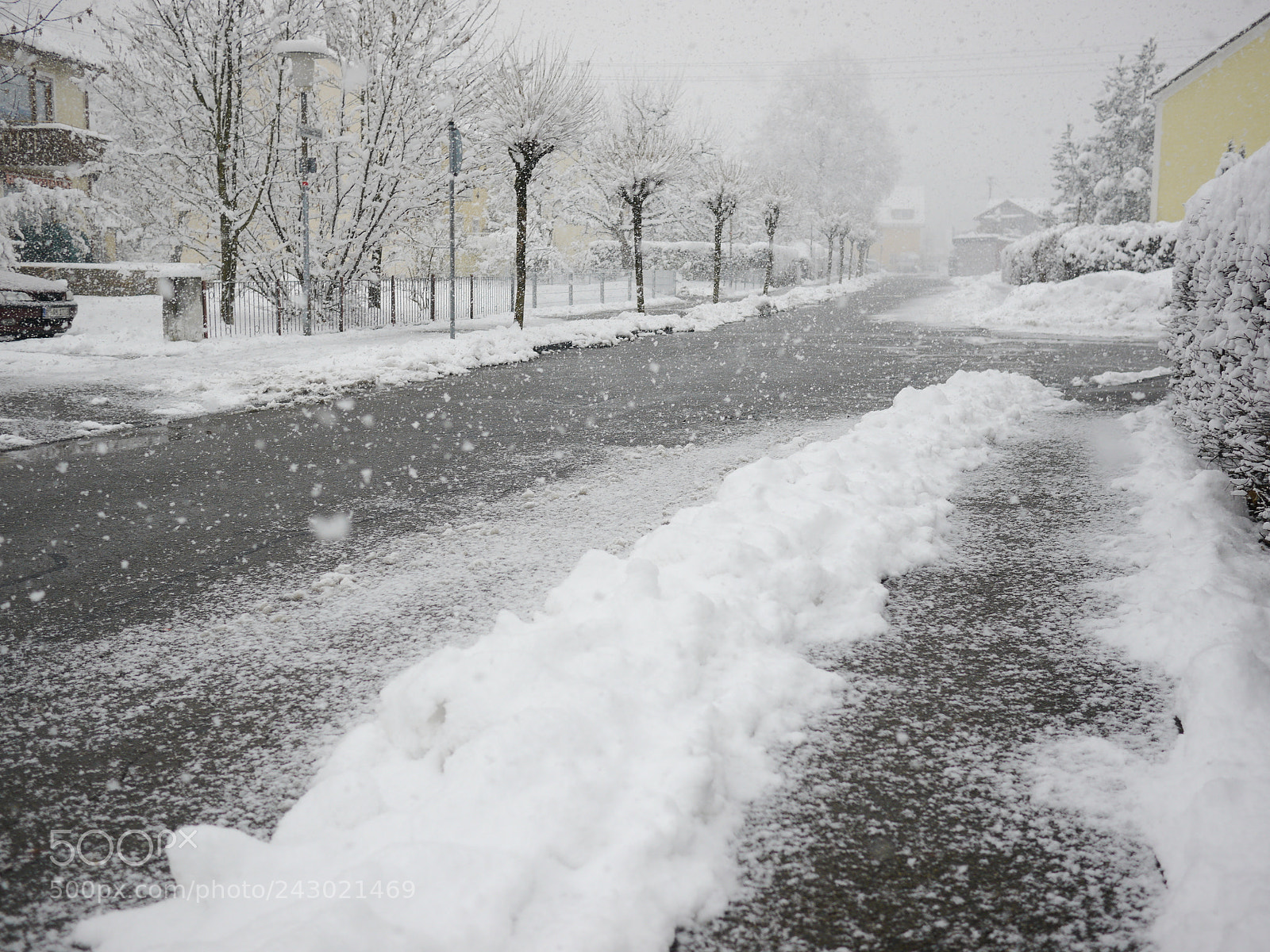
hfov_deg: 46.8
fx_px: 1468
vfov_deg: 36.0
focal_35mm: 40
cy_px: 476
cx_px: 635
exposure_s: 1/640
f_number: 2.2
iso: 160
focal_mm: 20
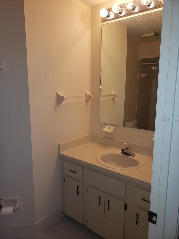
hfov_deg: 53.1
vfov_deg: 67.3
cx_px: 90
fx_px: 179
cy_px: 120
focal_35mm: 26
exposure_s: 1/60
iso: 125
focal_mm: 4.3
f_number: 2.4
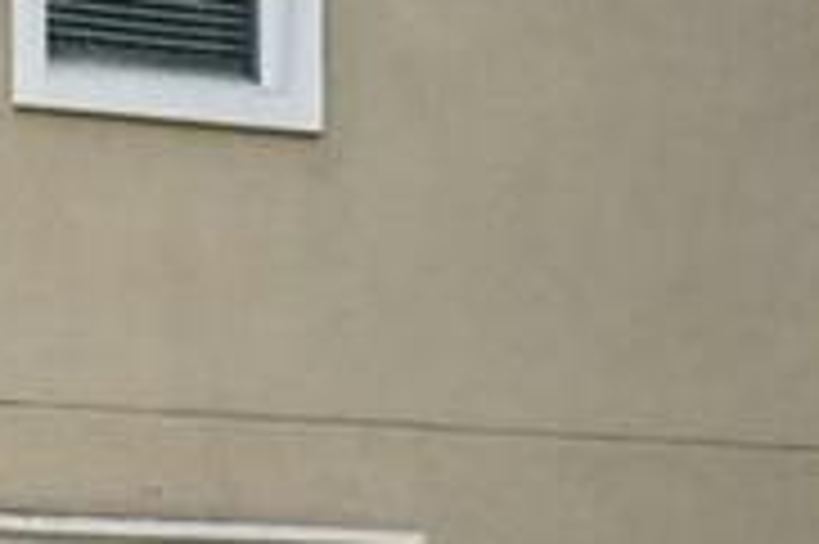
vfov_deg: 9.0
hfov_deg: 12.3
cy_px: 465
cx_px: -702
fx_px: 3455
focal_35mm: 152
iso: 800
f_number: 11
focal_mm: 27
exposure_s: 1/400
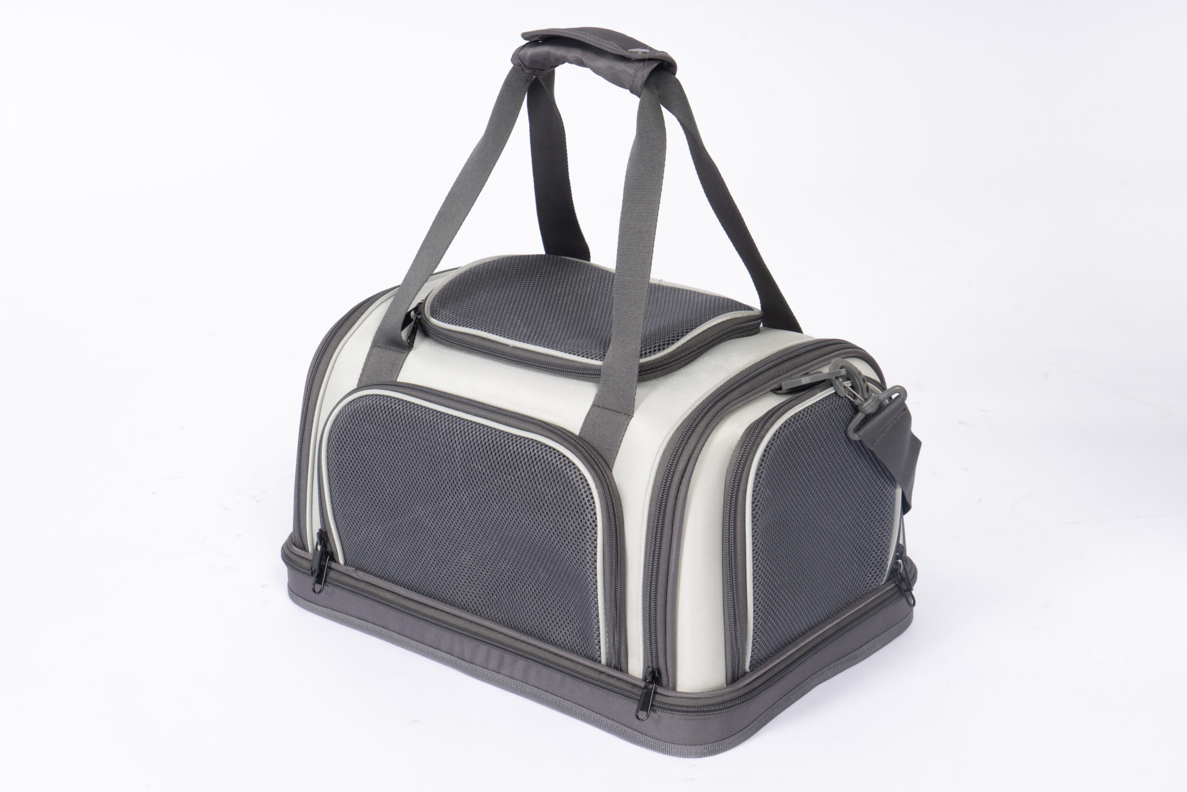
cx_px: 594
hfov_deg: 37.5
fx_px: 1748
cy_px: 396
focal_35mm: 53
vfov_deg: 25.5
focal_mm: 53
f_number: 14
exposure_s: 1/100
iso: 100
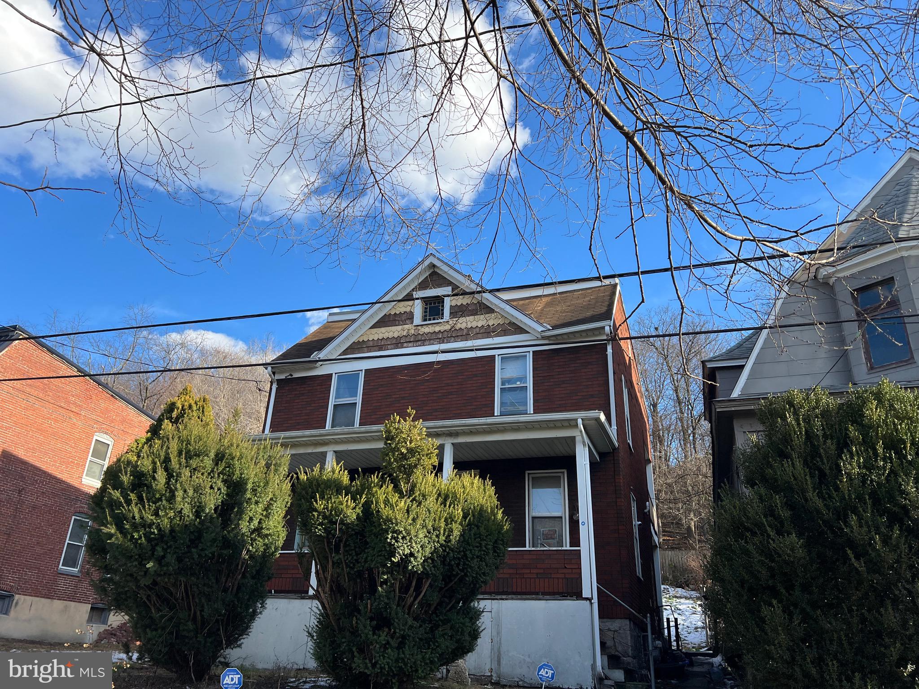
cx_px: 460
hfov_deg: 67.3
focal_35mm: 26
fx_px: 690
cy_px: 344
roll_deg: -2.2
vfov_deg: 53.1
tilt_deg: +24.5
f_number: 1.5
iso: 50
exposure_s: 1/1972
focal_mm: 5.7
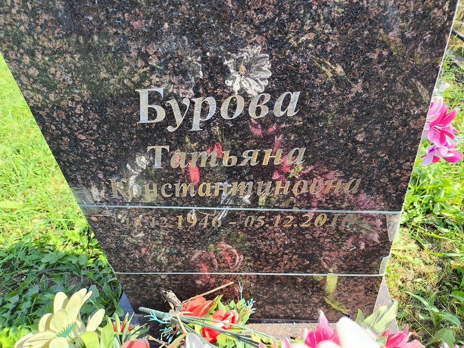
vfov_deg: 54.9
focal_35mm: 25
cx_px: 232
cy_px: 174
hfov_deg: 69.4
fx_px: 335
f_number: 1.7
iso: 50
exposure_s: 1/329
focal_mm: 4.71
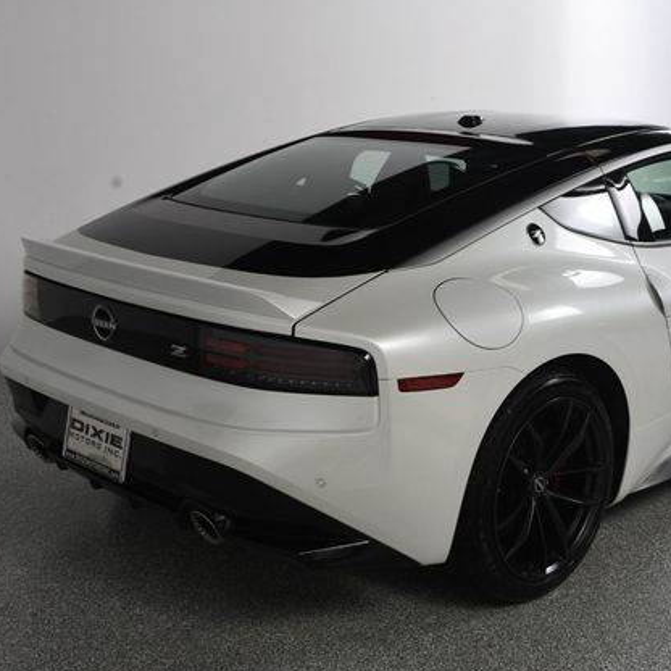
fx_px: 1118
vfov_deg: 33.4
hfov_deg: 33.0
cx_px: 469
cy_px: 337
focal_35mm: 51
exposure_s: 1/160
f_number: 11
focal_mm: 26
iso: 100
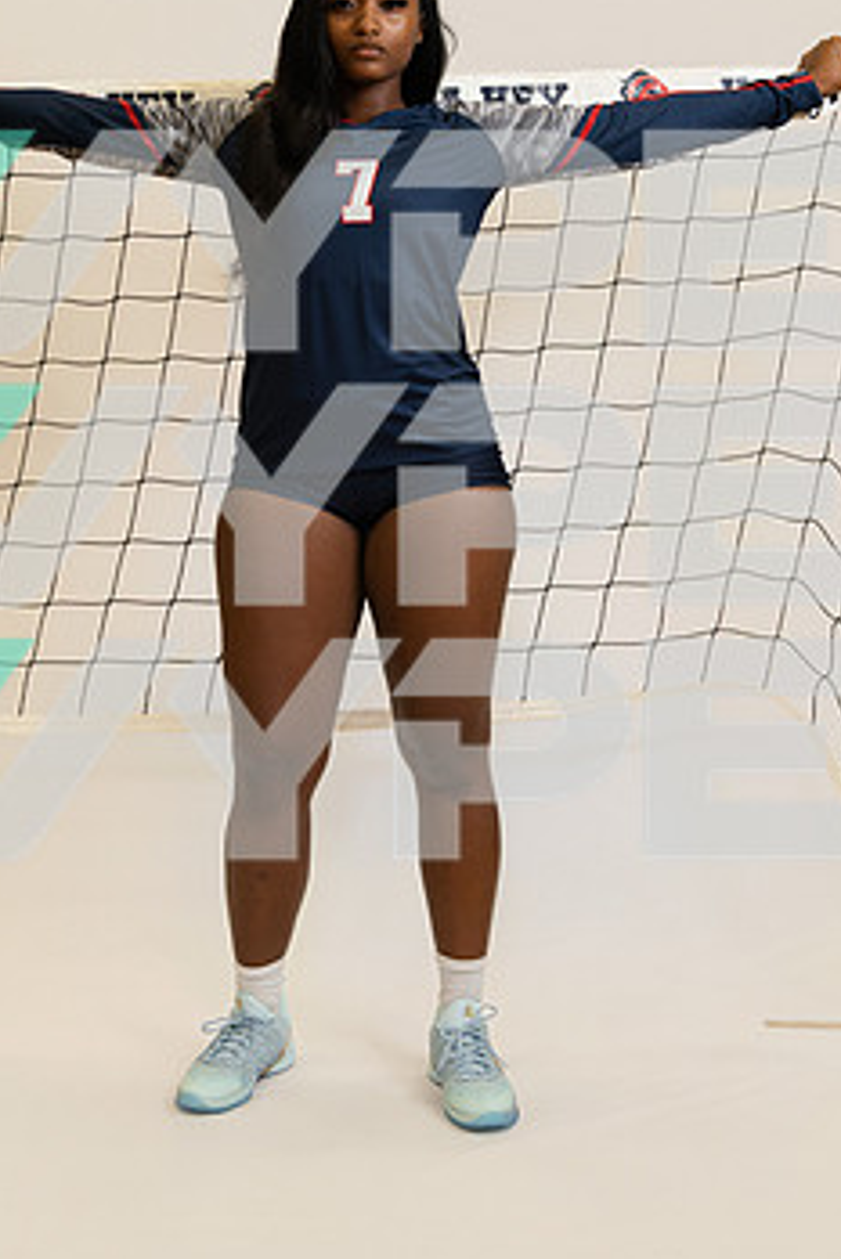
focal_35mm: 50
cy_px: 498
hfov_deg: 27.0
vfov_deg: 39.5
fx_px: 1747
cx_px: 357
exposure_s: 1/125
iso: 400
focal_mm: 38.7
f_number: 4
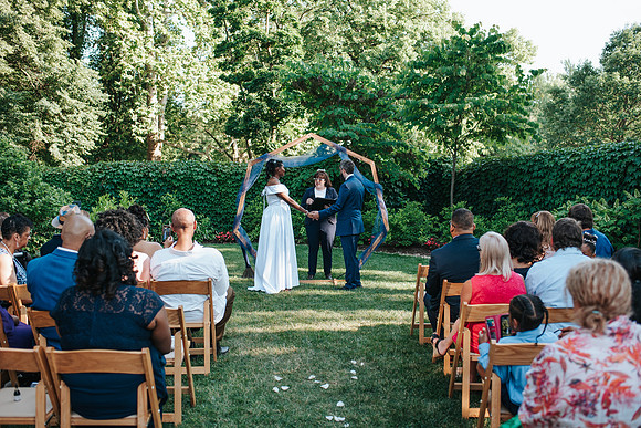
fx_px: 644
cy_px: 214
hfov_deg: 52.9
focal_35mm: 36
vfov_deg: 36.8
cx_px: 325
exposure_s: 1/640
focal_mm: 35
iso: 400
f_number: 3.2
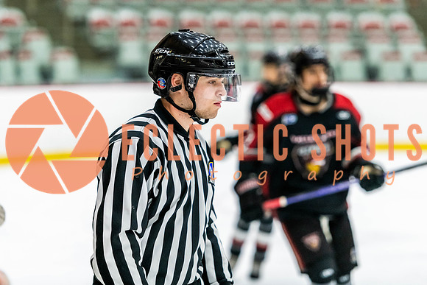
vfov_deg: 8.7
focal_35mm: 158
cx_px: 213
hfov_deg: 13.0
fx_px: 1876
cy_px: 125
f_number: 2.8
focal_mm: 140
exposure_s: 1/640
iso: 3200
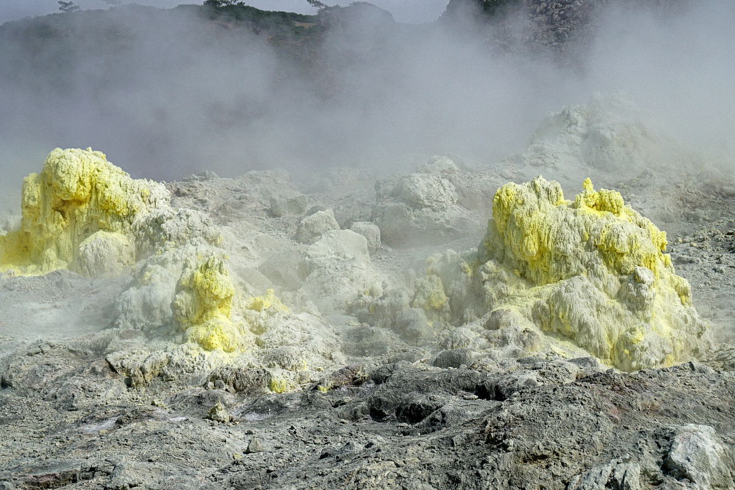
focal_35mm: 76
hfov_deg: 26.5
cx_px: 368
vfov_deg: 17.8
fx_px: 1562
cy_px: 245
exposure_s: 1/1250
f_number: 5
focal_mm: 51
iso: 100
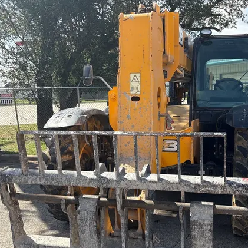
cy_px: 139
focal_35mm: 40
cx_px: 144
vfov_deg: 41.8
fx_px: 324
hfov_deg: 41.7
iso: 50
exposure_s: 1/1626
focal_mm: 5.96
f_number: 1.6
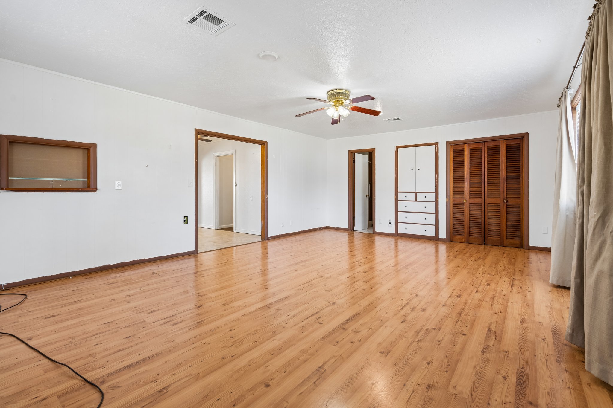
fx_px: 272
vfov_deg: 73.7
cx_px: 306
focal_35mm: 16
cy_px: 204
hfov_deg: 96.7
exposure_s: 1/13
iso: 200
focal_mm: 16
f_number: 7.1
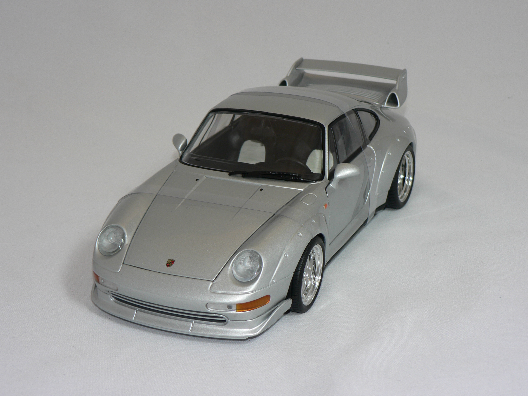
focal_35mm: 71
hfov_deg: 27.4
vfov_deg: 20.7
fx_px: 1083
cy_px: 198
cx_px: 264
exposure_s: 1/60
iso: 80
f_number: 3.2
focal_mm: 11.8
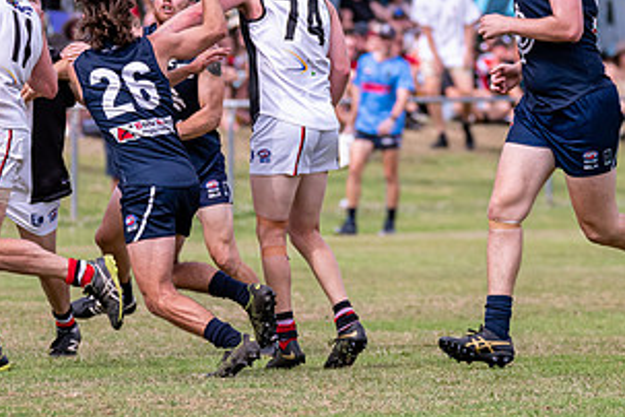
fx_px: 12360
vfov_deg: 1.9
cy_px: 147
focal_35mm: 712
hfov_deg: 2.9
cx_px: 198
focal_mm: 300
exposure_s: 1/2000
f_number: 6.3
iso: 800
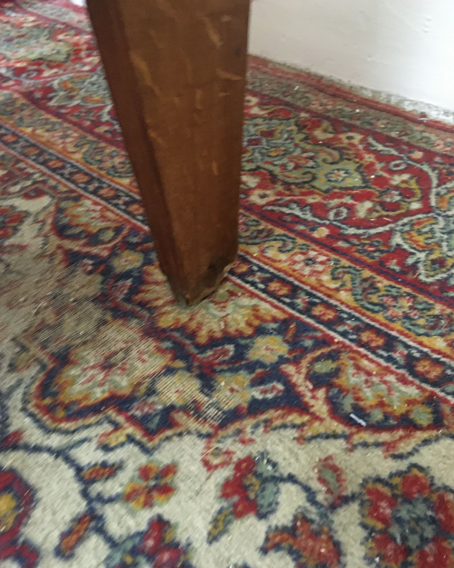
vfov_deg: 57.2
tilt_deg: -43.3
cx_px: 223
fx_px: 521
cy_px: 292
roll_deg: +1.9
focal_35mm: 31
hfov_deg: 47.1
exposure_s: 1/17
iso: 250
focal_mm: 4.15
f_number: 2.2
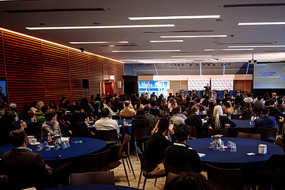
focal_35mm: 35
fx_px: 277
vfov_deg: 37.6
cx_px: 191
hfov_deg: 53.3
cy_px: 122
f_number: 2.8
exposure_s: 1/100
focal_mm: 24
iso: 500
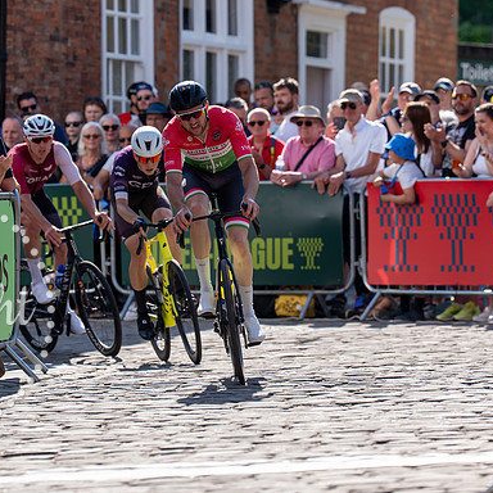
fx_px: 4673
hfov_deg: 6.0
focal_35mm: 290
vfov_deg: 6.0
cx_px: 225
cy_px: 209
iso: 125
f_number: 3.5
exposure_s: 1/1000
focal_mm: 178
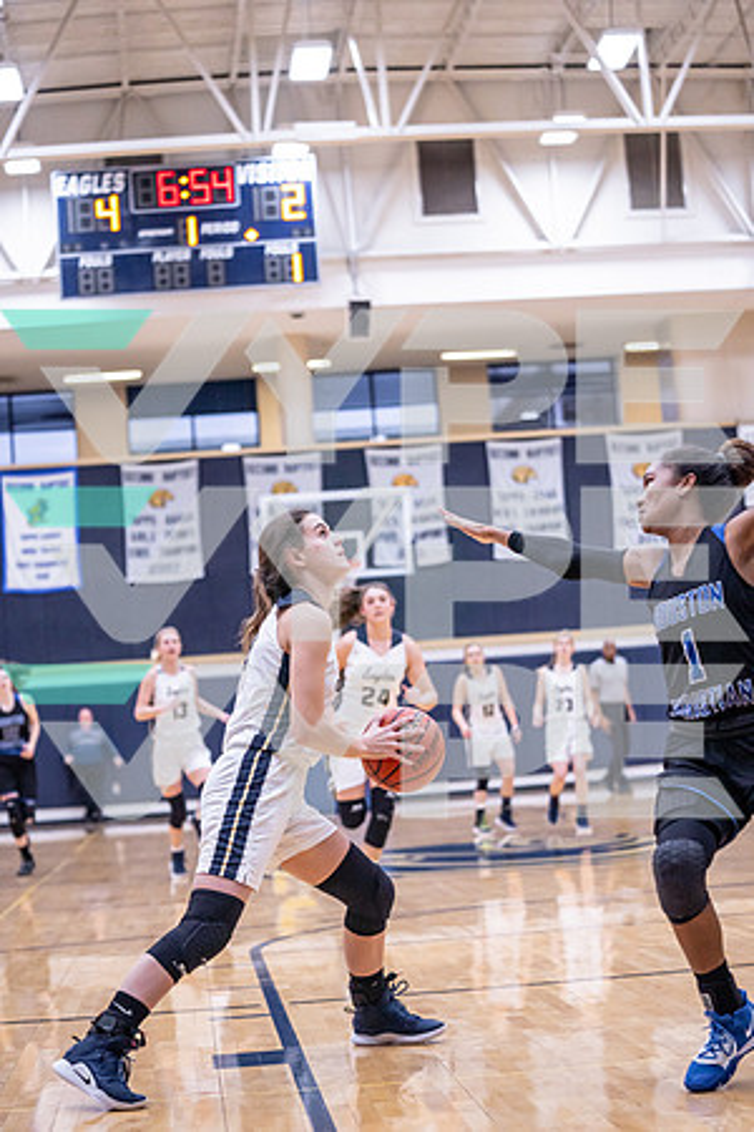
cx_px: 377
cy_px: 566
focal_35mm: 70
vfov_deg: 28.8
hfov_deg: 19.5
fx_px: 2199
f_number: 2.8
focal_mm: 70
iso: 2000
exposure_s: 1/1250
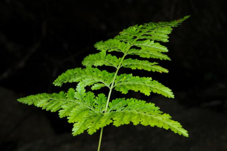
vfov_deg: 15.2
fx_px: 567
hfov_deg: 22.6
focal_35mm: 90
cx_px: 114
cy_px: 76
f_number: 16
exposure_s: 1/60
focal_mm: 60
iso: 200
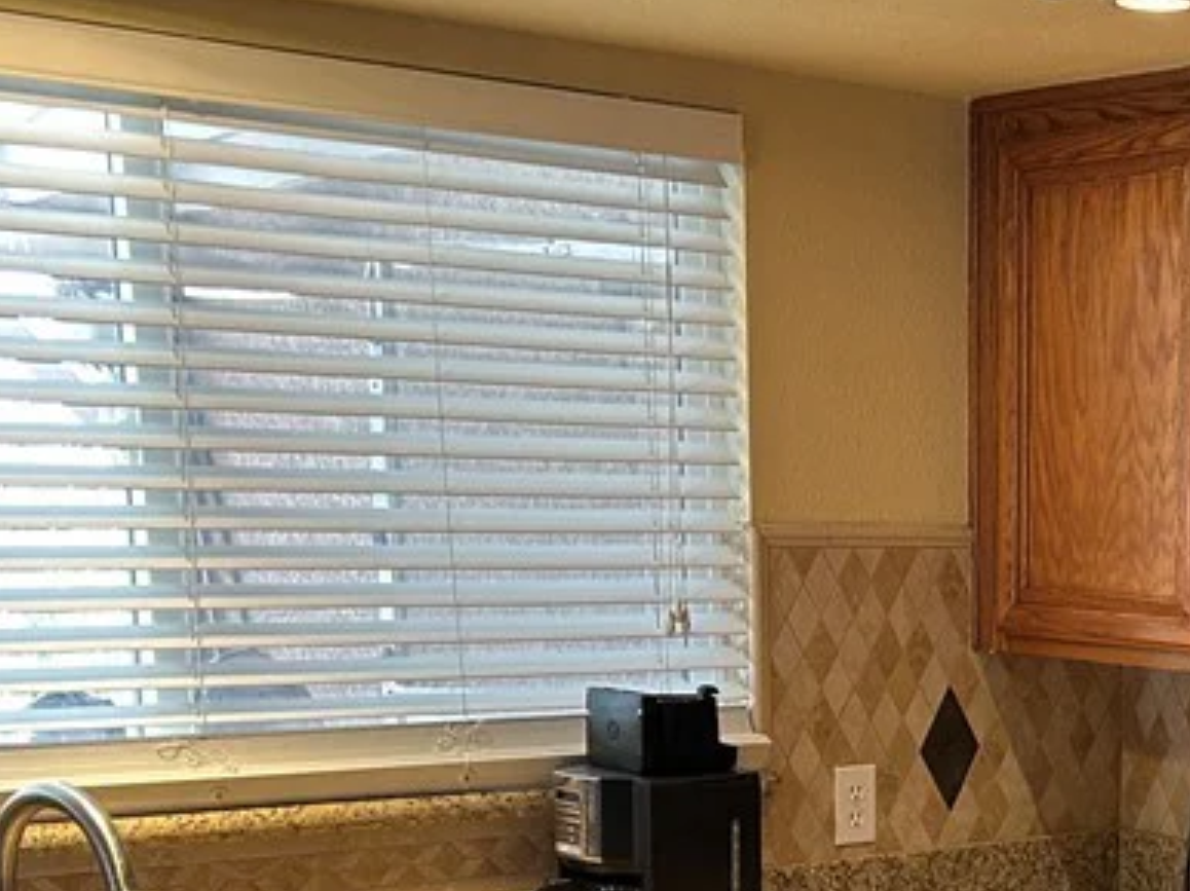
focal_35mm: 69
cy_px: 879
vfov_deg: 20.6
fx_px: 2371
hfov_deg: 26.7
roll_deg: -1.2
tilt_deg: -9.4
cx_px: 1172
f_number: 1.5
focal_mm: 5.7
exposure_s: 1/60
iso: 200
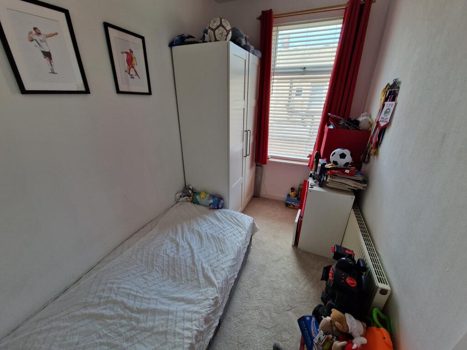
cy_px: 175
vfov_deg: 89.9
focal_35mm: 13
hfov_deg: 106.2
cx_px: 234
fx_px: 175
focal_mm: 2.2
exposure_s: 1/100
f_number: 2.2
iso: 80
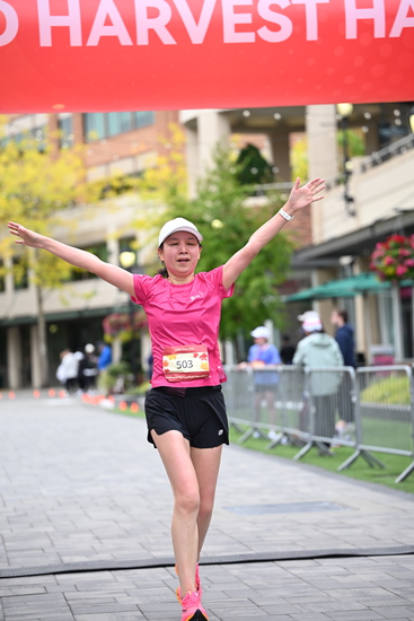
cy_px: 310
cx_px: 207
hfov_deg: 13.8
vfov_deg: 20.6
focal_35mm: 99
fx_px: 1707
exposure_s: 1/2000
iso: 640
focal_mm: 99
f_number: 2.8
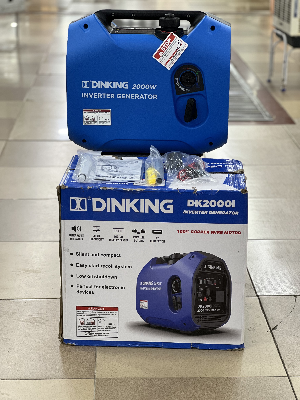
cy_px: 200
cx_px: 150
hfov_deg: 19.1
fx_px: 890
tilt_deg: -17.1
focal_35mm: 77
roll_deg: +0.1
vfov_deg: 25.3
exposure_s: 1/33
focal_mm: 9
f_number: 2.8
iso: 125
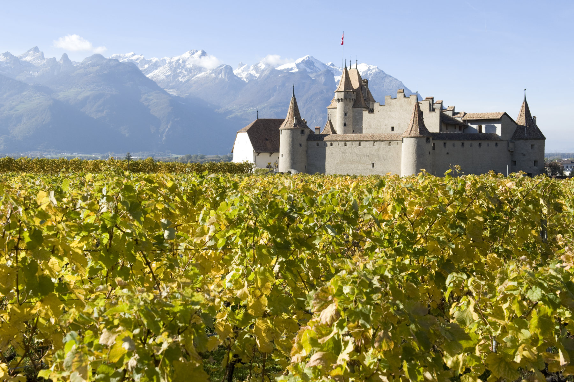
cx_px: 287
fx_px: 669
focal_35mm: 42
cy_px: 191
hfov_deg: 46.4
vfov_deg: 31.9
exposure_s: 1/400
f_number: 10
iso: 400
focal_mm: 42
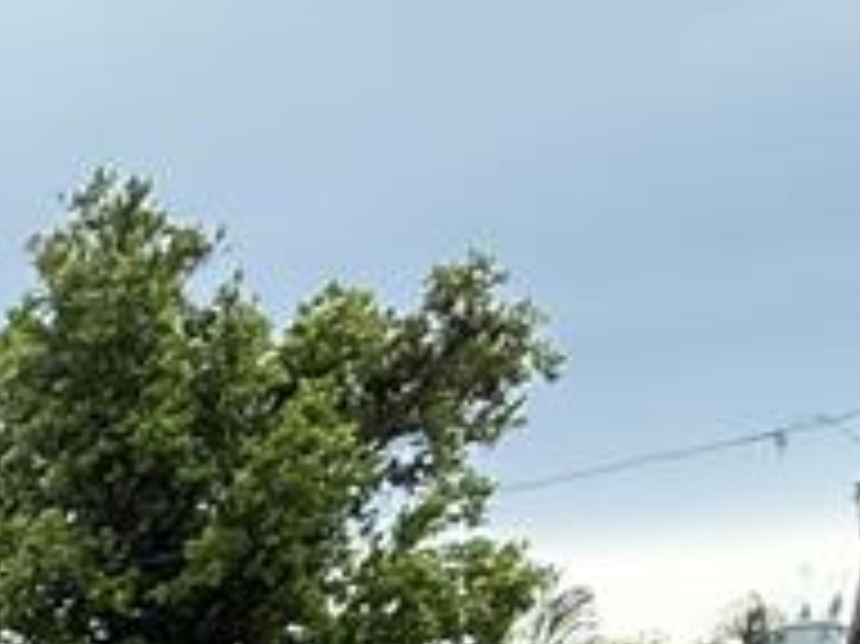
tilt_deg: -12.5
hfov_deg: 19.1
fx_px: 1862
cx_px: -725
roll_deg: +0.5
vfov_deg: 14.2
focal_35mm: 75
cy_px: 1491
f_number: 2.2
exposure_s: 1/527
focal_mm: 2.22
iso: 64
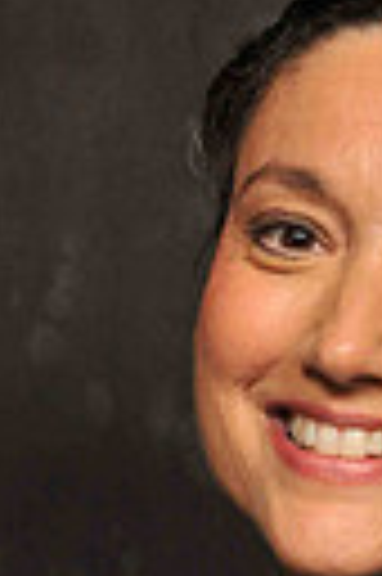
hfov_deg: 3.7
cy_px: 634
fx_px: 5889
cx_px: 290
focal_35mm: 369
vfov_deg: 5.6
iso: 200
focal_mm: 70
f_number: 7.1
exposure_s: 1/125
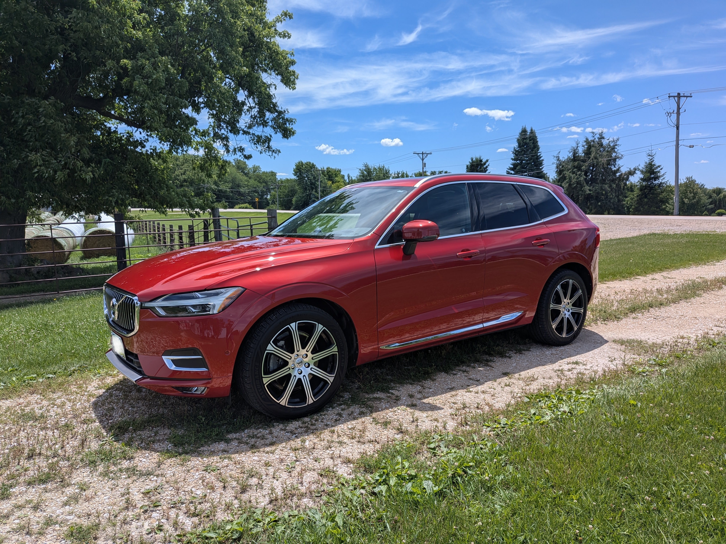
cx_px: 363
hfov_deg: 71.6
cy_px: 272
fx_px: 503
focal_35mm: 24
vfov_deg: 56.8
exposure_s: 1/1776
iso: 26
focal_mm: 4.53
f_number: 1.7
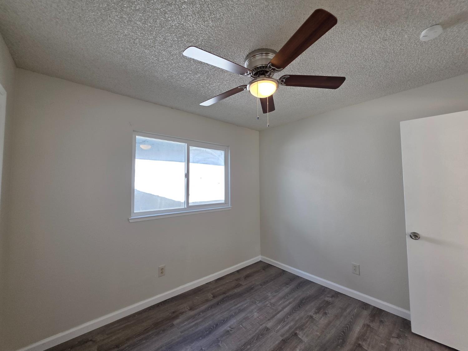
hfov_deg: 106.2
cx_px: 234
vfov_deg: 89.9
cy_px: 176
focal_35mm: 13
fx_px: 176
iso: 64
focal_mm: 2.2
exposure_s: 1/120
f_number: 1.9
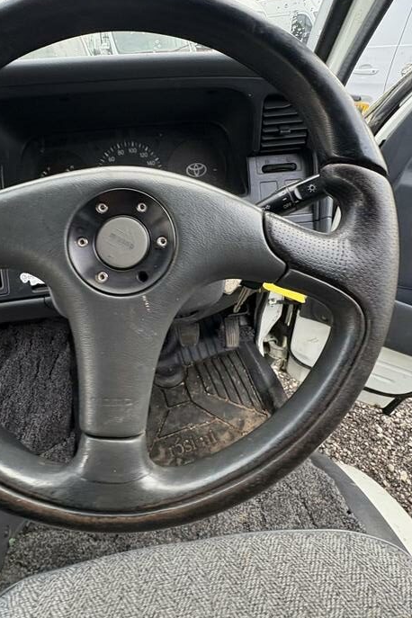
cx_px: 167
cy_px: 264
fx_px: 326
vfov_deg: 86.3
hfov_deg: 64.0
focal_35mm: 19
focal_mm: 2.22
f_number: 2.2
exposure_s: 1/99
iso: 200
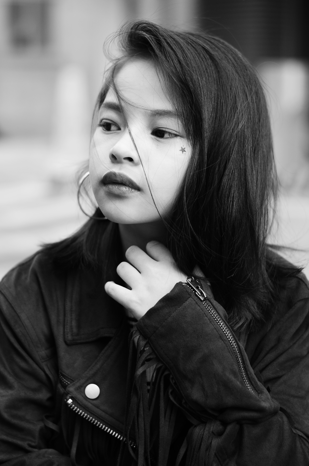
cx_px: 154
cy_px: 233
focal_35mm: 75
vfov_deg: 27.0
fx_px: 968
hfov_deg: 18.1
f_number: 2.2
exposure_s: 1/320
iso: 200
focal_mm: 50
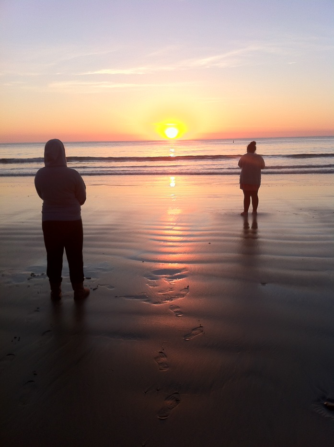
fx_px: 451
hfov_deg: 40.6
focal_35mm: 35
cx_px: 167
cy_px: 224
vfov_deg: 52.7
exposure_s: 1/347
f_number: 2.8
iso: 80
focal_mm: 3.85
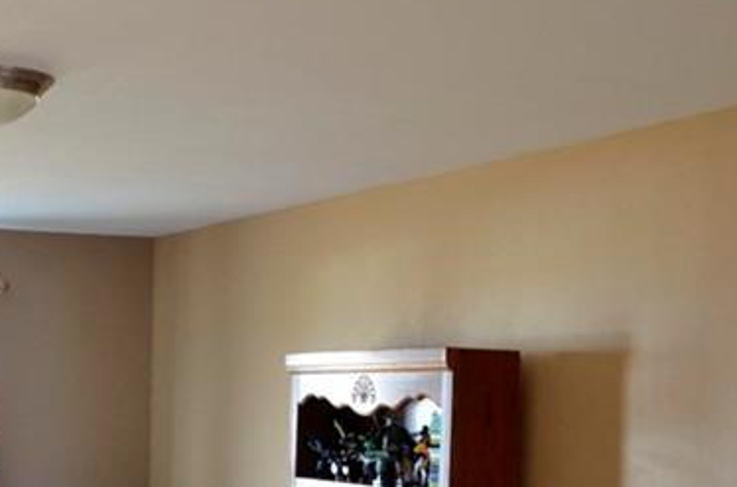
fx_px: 1510
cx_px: -45
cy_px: 451
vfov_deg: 18.0
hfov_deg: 25.7
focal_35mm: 74
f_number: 3.5
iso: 800
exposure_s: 1/50
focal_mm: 18
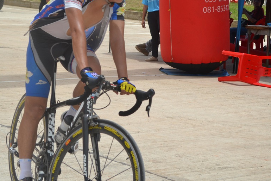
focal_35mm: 110
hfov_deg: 18.6
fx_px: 826
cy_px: 61
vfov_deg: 12.5
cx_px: 116
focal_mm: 55
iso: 400
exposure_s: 1/2000
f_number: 6.3
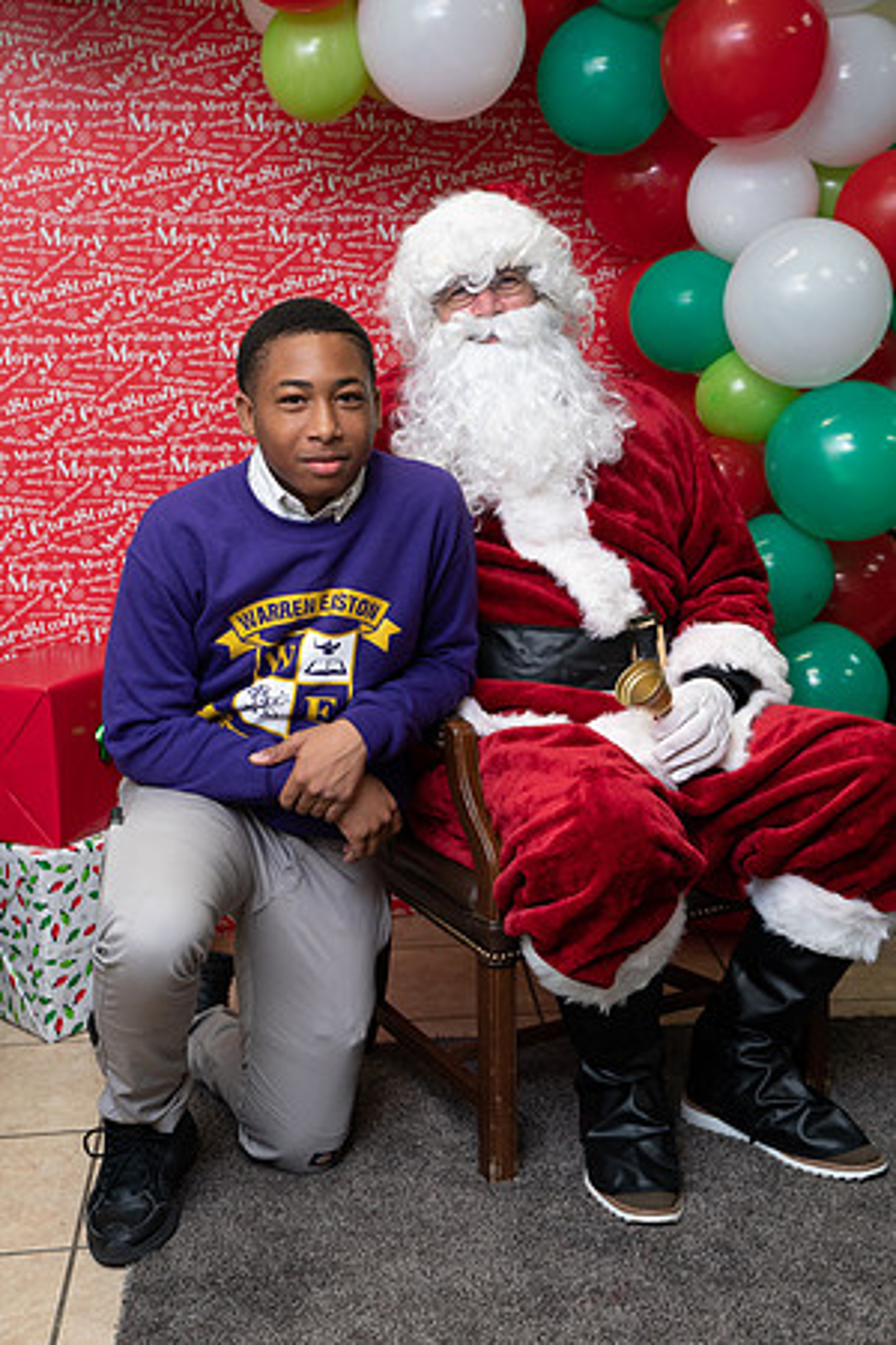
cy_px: 672
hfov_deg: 24.6
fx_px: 2053
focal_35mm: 55
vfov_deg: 36.2
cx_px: 448
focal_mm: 55
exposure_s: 1/80
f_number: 5
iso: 640
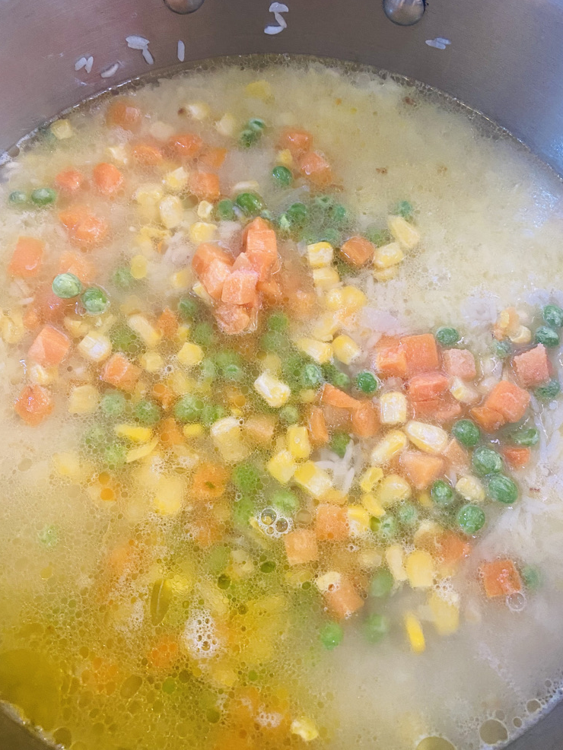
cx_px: 283
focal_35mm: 27
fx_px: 585
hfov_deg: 51.4
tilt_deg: -72.6
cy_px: 380
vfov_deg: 65.3
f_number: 1.8
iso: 500
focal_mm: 4.25
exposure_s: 1/40
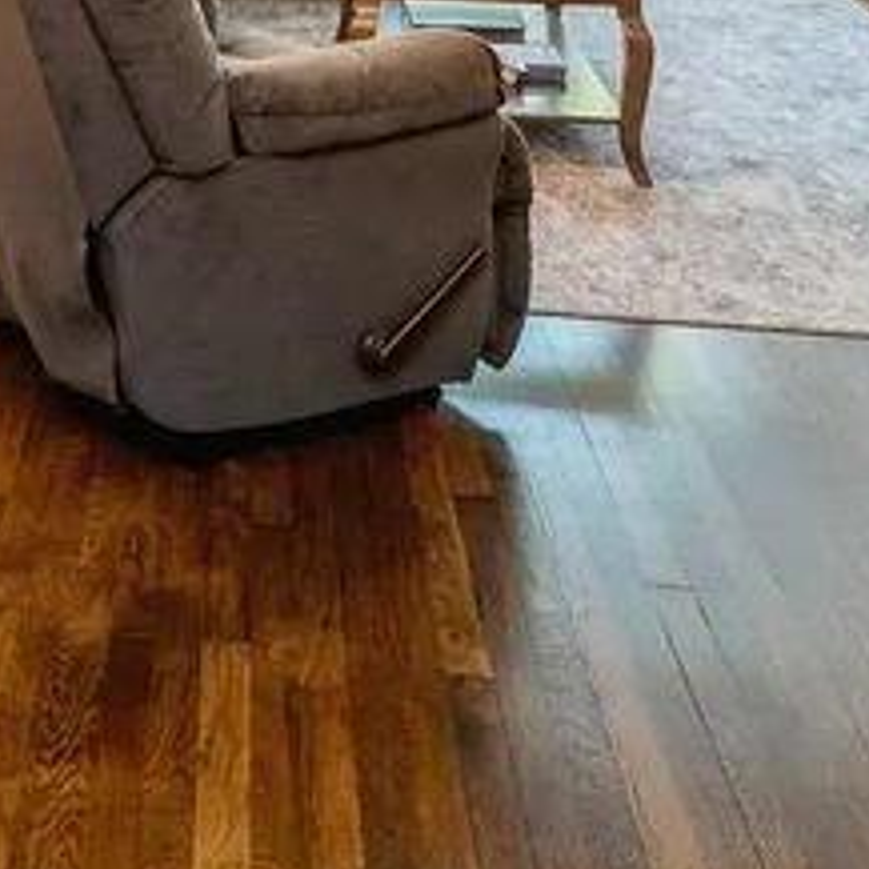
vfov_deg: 26.2
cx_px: -48
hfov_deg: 28.2
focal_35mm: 56
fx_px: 1591
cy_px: -246
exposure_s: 1/3
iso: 200
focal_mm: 14
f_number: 11
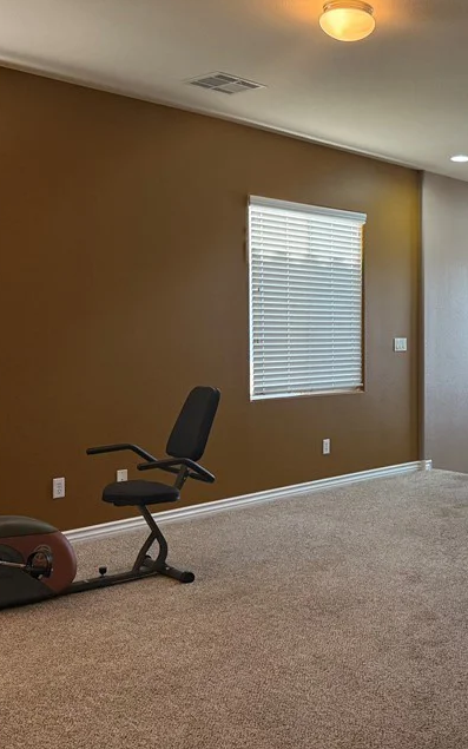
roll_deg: -0.3
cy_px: 348
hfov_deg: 29.5
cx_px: 454
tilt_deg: -0.9
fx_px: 837
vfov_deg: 48.2
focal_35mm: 41
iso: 400
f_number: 1.78
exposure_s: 1/120
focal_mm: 6.76
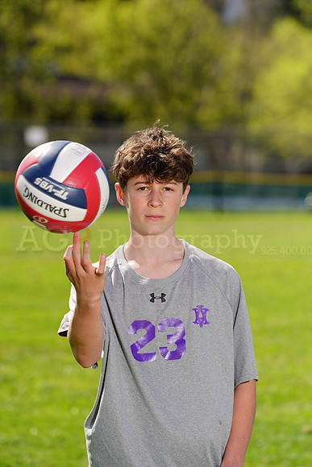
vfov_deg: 8.6
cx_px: 156
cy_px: 234
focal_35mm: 238
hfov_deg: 5.8
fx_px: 3092
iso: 64
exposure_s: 1/200
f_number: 7.1
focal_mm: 238
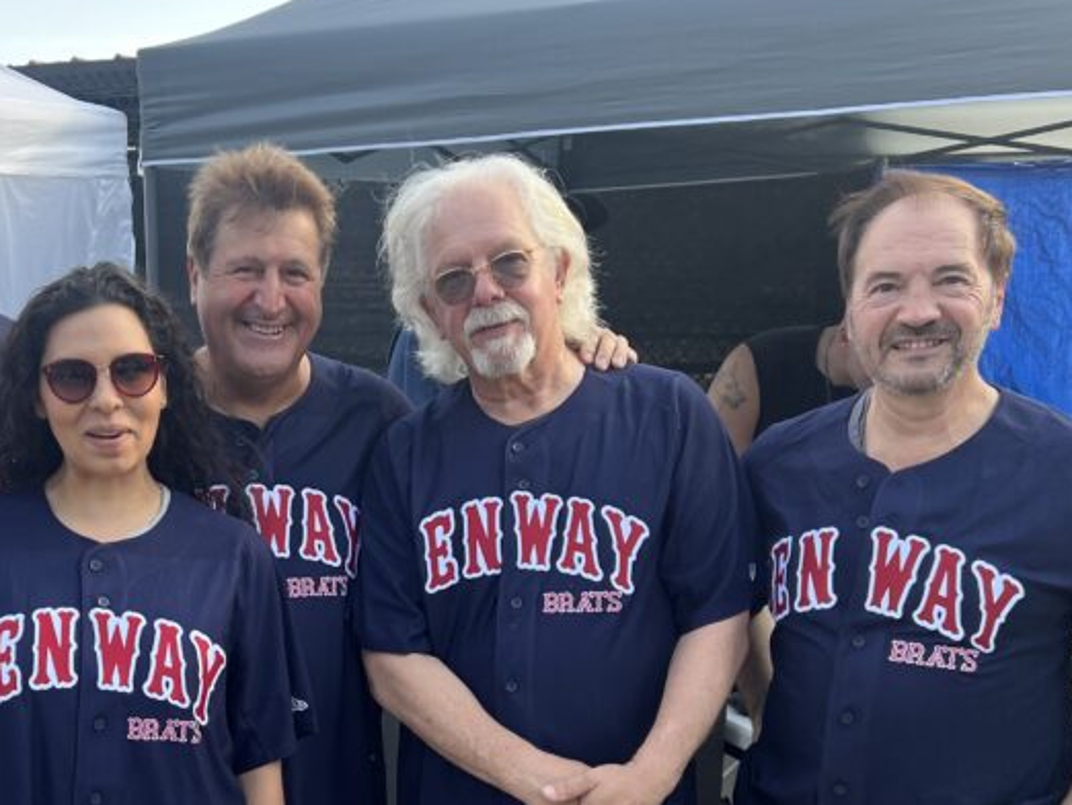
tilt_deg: -12.8
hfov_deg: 36.5
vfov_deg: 27.7
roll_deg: -1.2
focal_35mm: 51
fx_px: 1580
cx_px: 259
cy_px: 692
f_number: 1.5
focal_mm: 5.7
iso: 50
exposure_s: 1/427
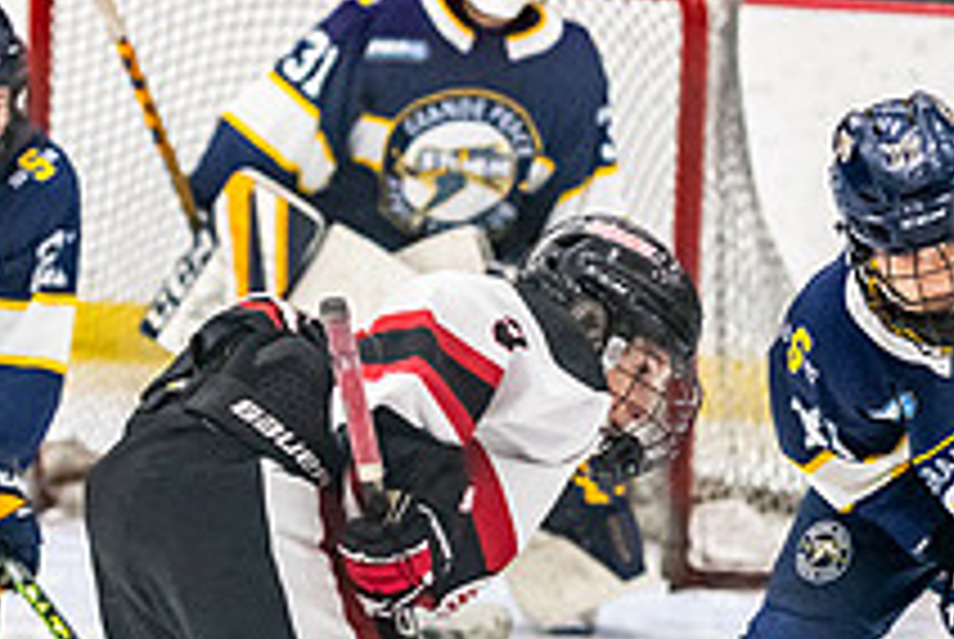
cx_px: 738
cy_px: 431
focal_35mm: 392
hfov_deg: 5.2
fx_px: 10402
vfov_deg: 3.5
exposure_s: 1/640
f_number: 2.8
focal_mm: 102
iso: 3200
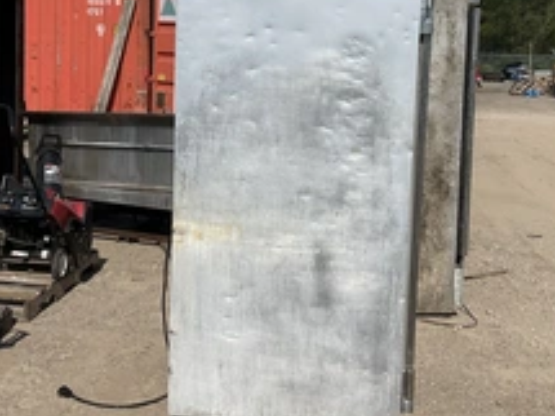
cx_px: 243
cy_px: 142
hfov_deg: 35.5
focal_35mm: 54
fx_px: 865
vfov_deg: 26.9
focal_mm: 3
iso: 25
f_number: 1.8
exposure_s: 1/4065
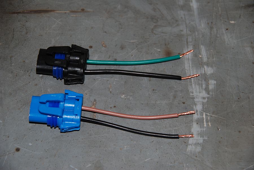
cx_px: 127
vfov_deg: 11.7
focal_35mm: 117
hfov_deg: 17.5
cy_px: 85
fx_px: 826
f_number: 5.6
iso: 100
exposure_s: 1/125
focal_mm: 78
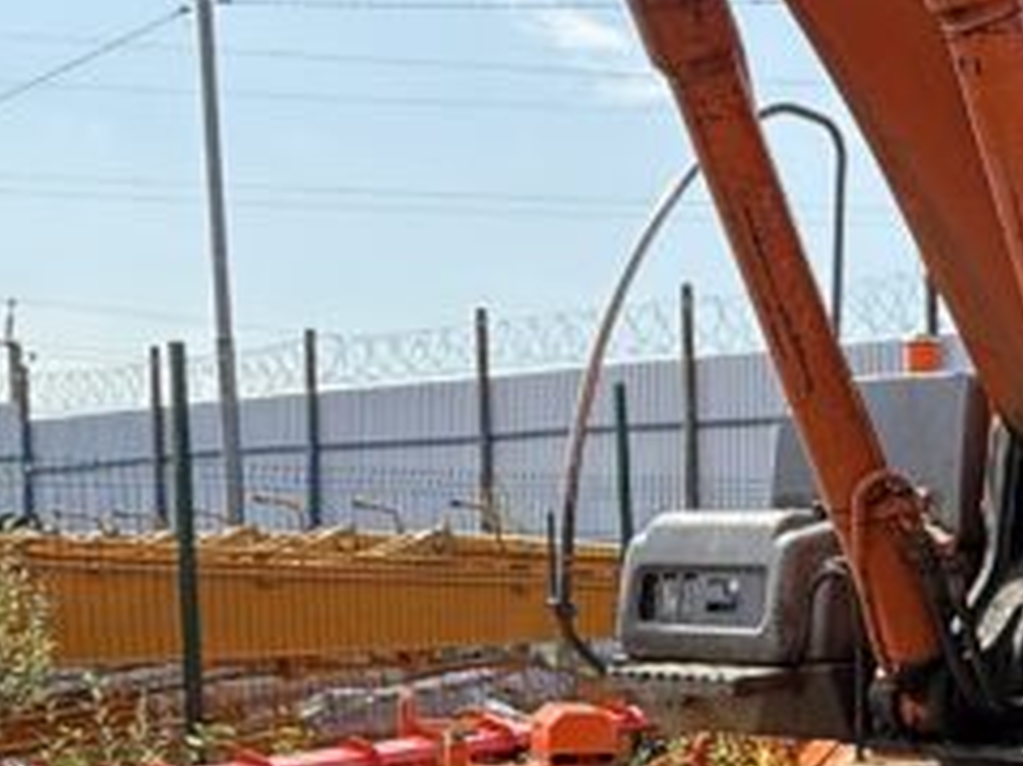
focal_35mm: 60
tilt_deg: -1.5
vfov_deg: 23.8
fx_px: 1772
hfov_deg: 29.1
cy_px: 672
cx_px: 1126
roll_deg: +0.3
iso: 50
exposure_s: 1/625
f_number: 2.2
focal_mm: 2.22
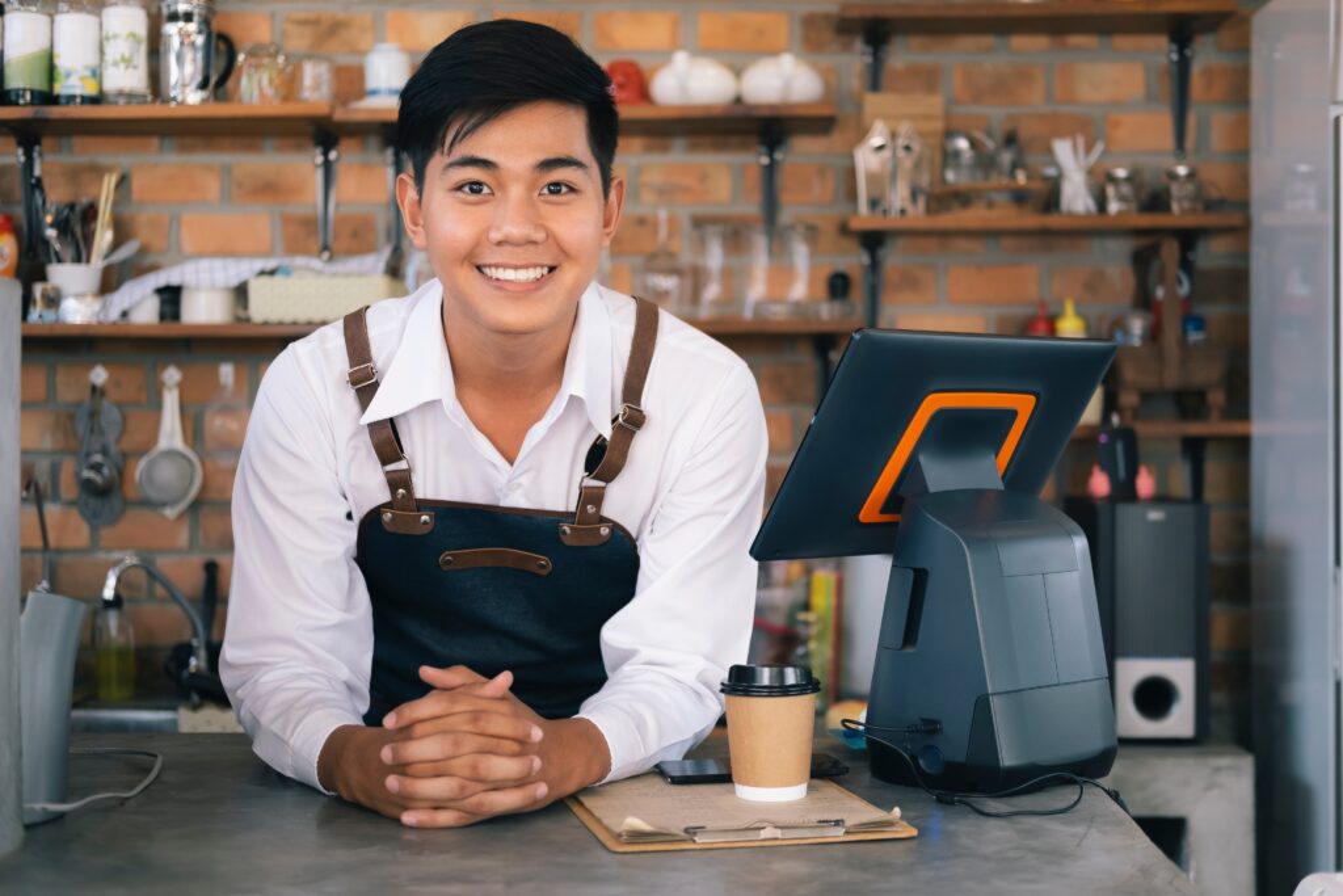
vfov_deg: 25.5
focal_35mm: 53
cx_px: 672
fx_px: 1977
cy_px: 448
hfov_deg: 37.5
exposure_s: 1/125
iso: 200
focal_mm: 35
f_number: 2
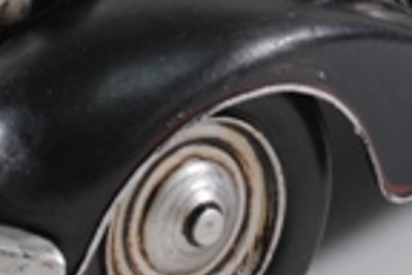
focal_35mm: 174
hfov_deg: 11.8
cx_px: 278
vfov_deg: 7.8
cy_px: -83
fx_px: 1991
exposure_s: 1/2.5
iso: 100
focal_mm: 26
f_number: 13
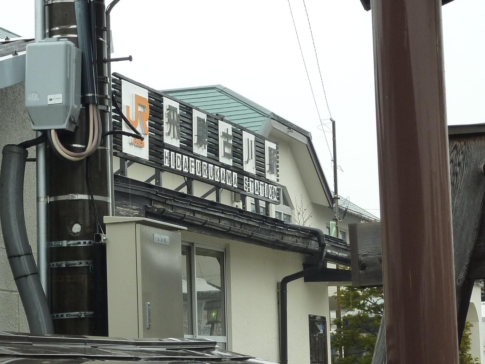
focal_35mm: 121
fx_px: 1695
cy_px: 182
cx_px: 242
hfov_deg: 16.3
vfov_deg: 12.2
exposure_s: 1/40
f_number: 4.1
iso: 160
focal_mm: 11
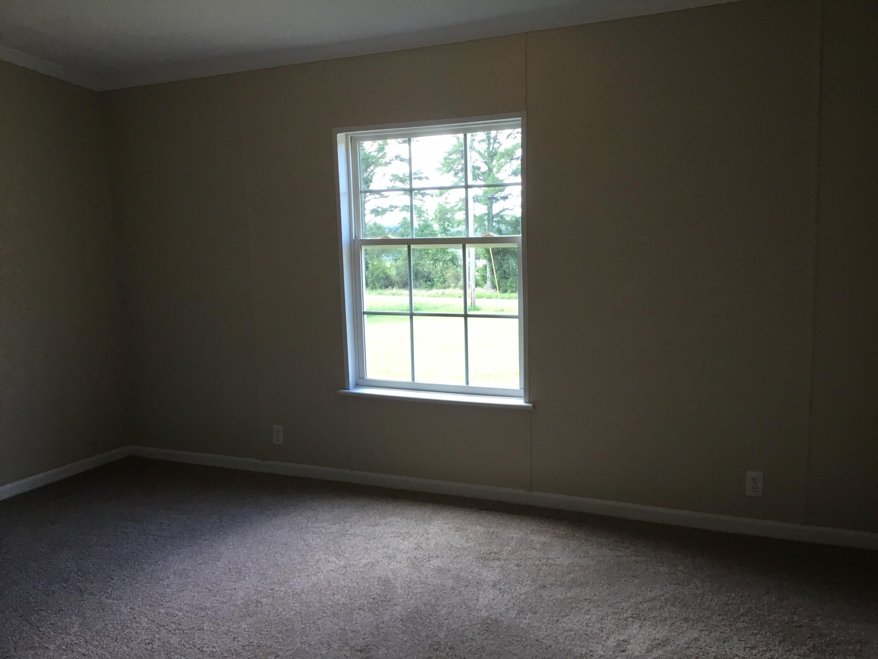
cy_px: 330
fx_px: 786
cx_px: 439
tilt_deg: -5.9
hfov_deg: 58.4
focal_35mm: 31
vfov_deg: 45.4
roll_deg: +2.6
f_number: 2.4
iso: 25
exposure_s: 1/30
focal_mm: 3.3
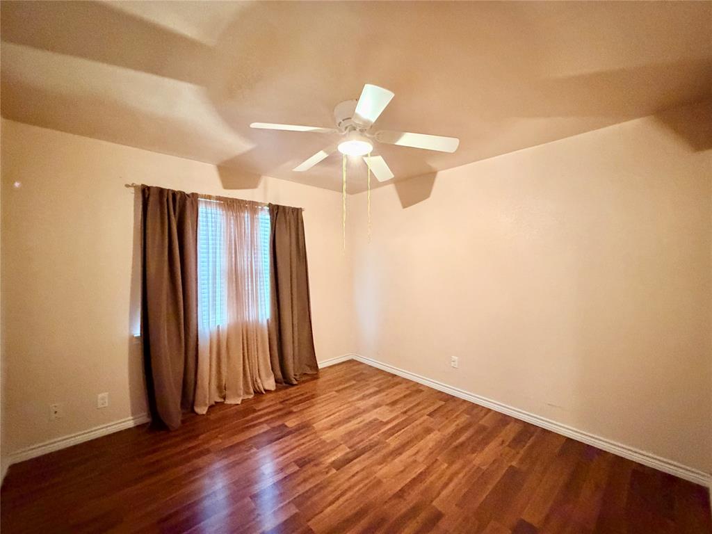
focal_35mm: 14
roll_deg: +0.4
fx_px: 288
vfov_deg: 85.7
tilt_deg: -2.1
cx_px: 356
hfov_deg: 102.1
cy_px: 267
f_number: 2.2
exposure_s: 1/40
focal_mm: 2.22
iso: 1250
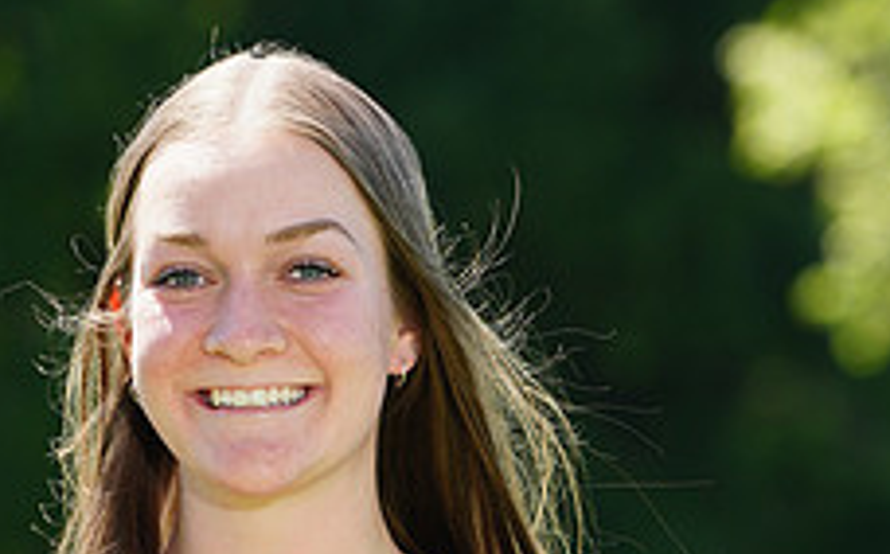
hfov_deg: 2.8
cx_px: 172
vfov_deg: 1.7
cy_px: 769
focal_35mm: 762
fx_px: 18464
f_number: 9
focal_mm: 294
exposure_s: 1/200
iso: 200
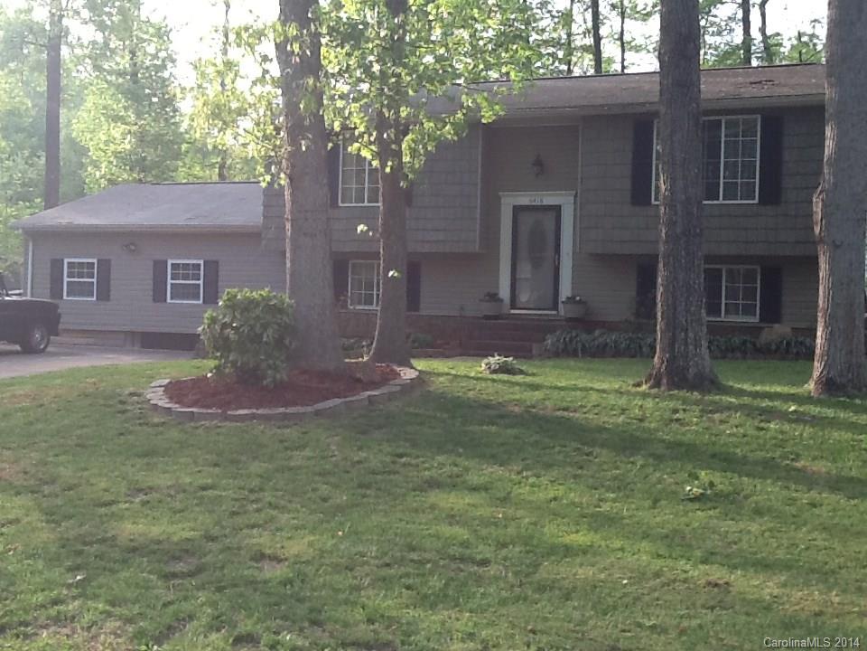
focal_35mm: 44
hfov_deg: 42.9
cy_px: 326
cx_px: 434
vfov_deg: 32.9
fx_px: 1102
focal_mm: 2.03
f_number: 2.4
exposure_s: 1/120
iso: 50
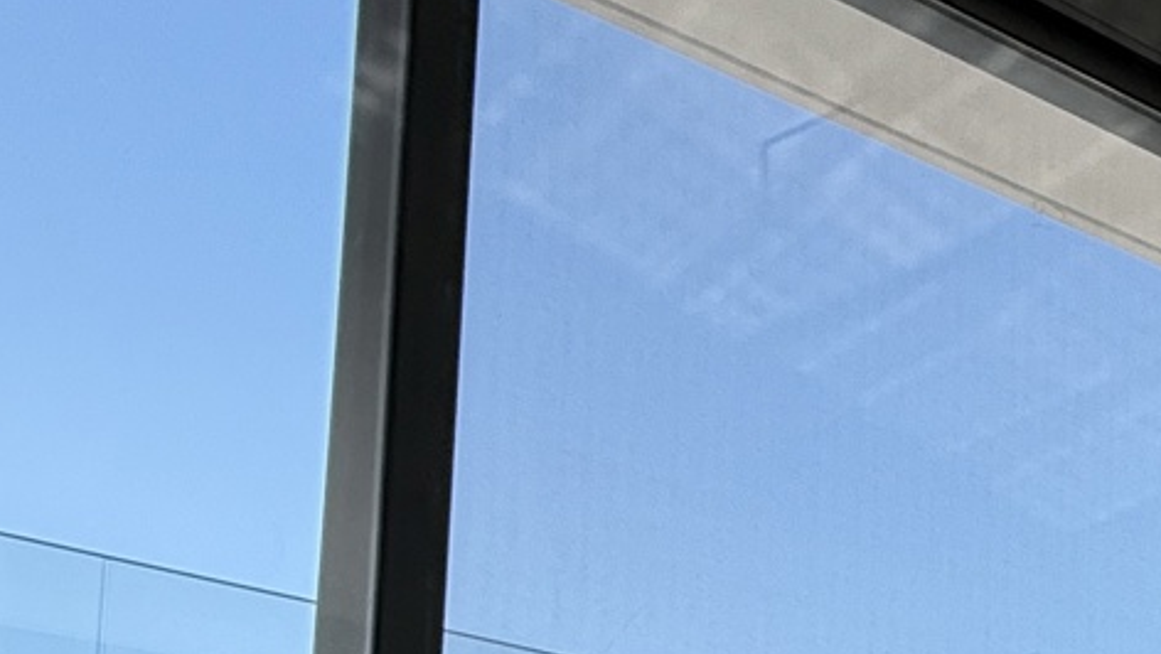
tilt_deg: +4.4
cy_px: 1180
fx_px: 1910
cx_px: 2007
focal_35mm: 62
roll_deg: +0.2
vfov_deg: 16.3
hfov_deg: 22.5
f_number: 2.2
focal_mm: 2.22
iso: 64
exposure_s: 1/329
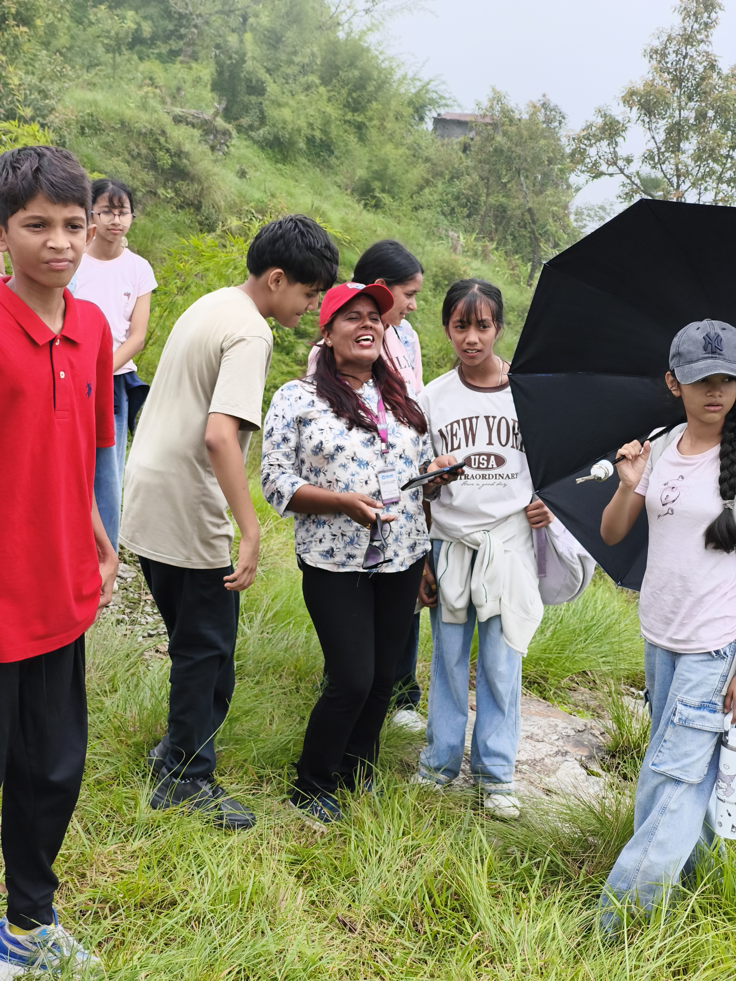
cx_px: 368
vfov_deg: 38.2
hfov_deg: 29.1
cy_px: 490
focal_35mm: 50
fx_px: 1417
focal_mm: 7.1
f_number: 1.85
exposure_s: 1/1634
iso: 101
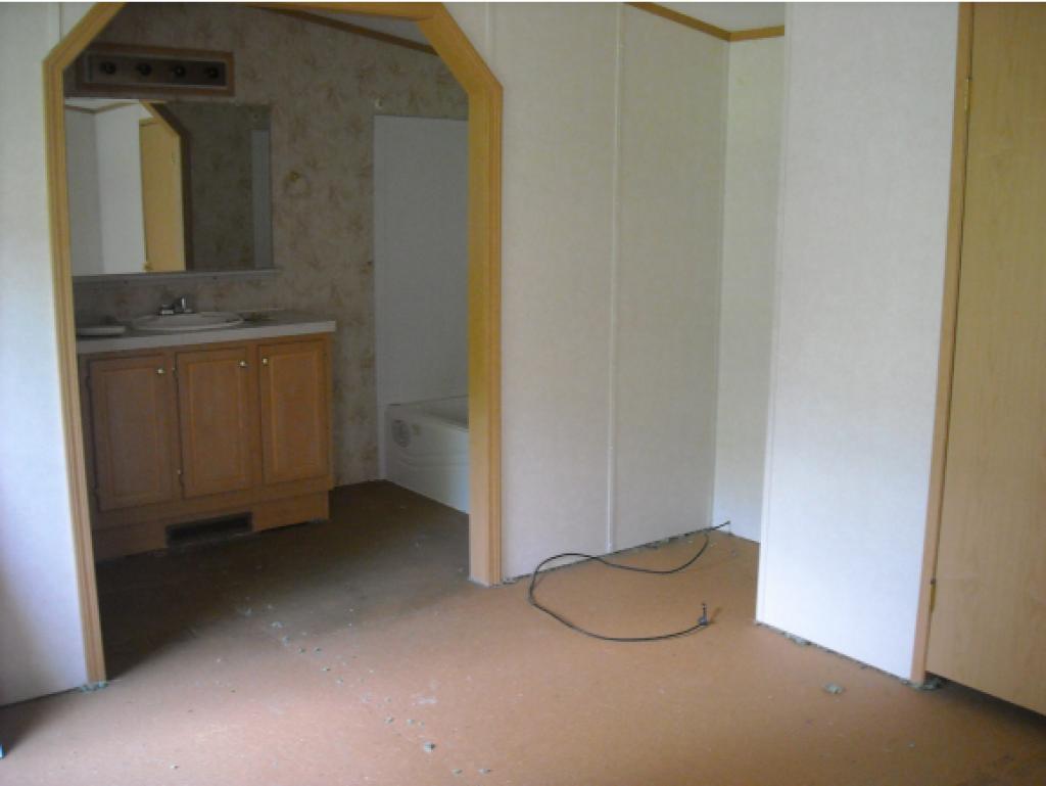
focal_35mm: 35
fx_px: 1058
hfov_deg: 52.6
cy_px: 393
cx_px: 523
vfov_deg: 40.7
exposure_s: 1/42
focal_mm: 5.7
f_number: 2.8
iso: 400
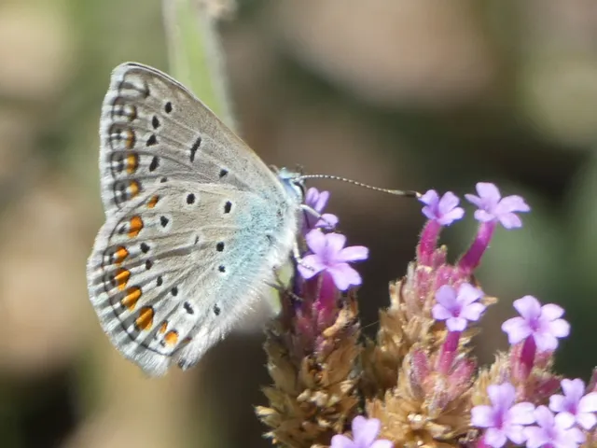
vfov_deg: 2.4
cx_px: 298
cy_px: 224
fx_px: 10727
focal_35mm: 622
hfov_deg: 3.2
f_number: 5.6
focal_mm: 111.5
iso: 80
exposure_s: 1/100
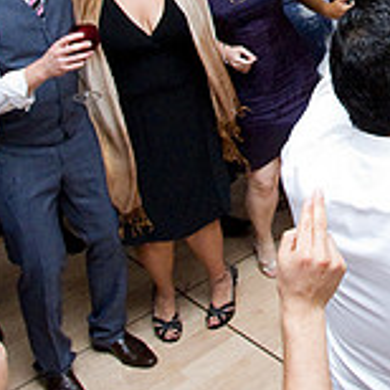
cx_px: 438
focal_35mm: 67
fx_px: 854
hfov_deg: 23.9
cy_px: -65
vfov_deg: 23.7
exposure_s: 1/160
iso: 2500
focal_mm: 14
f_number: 6.3
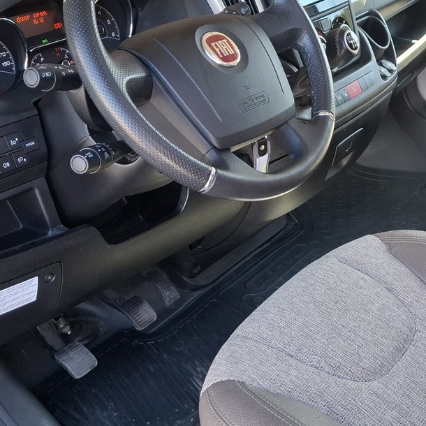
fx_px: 668
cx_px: 293
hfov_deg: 34.9
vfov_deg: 35.3
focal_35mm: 48
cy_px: 228
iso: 64
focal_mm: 5.54
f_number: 1.8
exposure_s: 1/100
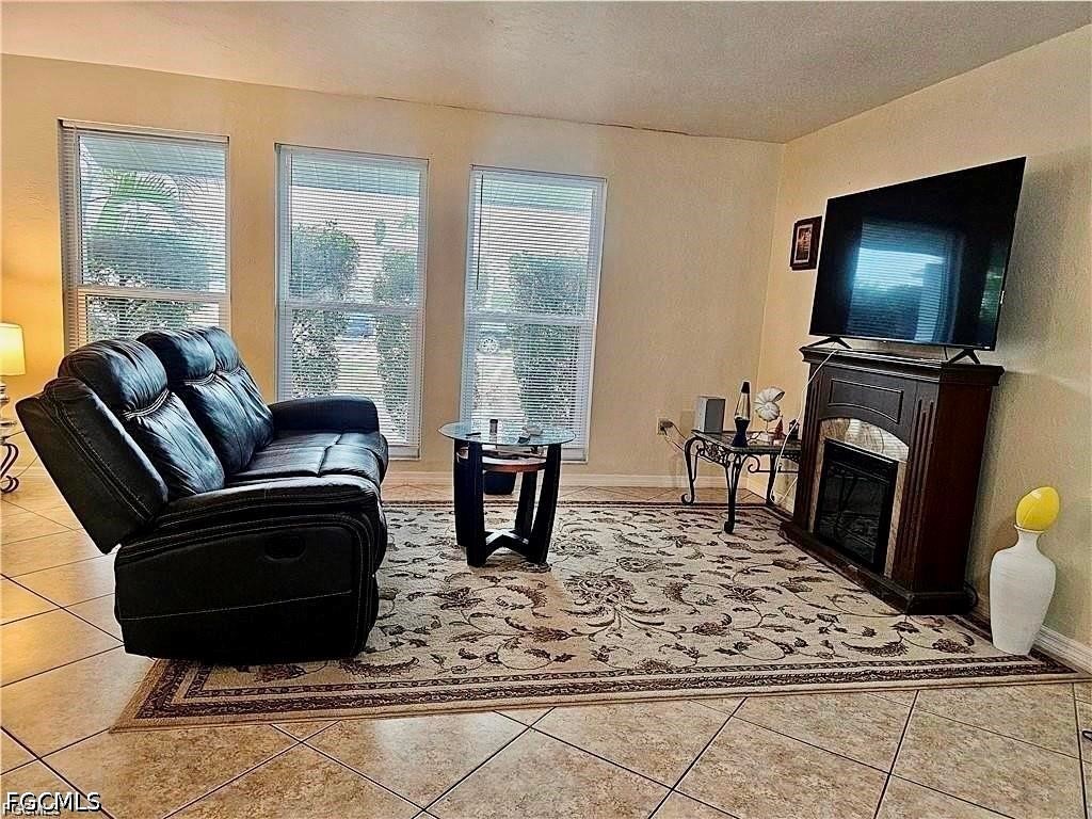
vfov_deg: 58.9
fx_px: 726
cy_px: 410
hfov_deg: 73.9
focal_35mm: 23
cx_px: 546
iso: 800
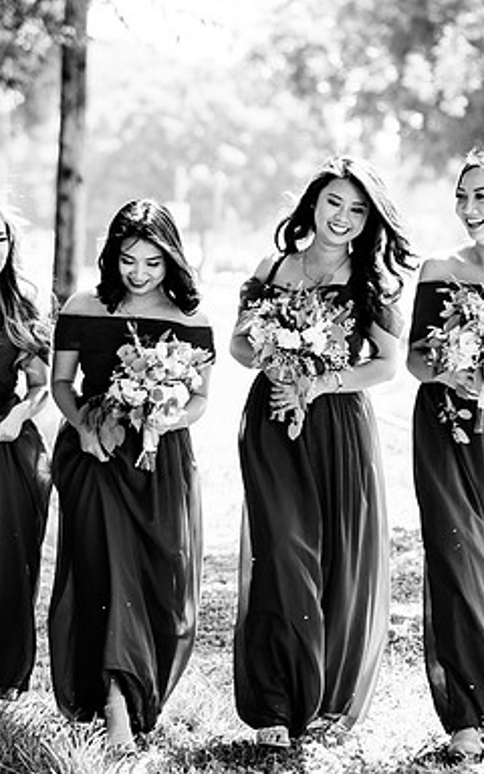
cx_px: 40
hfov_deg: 6.7
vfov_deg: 10.8
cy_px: 386
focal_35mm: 194
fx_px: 4094
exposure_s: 1/500
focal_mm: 84
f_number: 2.8
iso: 200
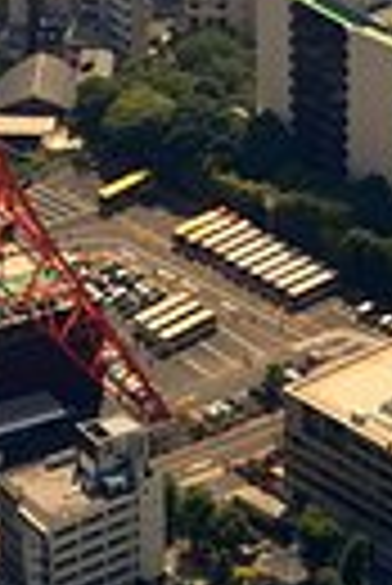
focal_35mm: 325
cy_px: -468
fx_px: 5293
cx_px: -264
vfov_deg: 6.2
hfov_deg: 4.2
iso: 200
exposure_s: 1/320
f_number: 9
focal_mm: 55
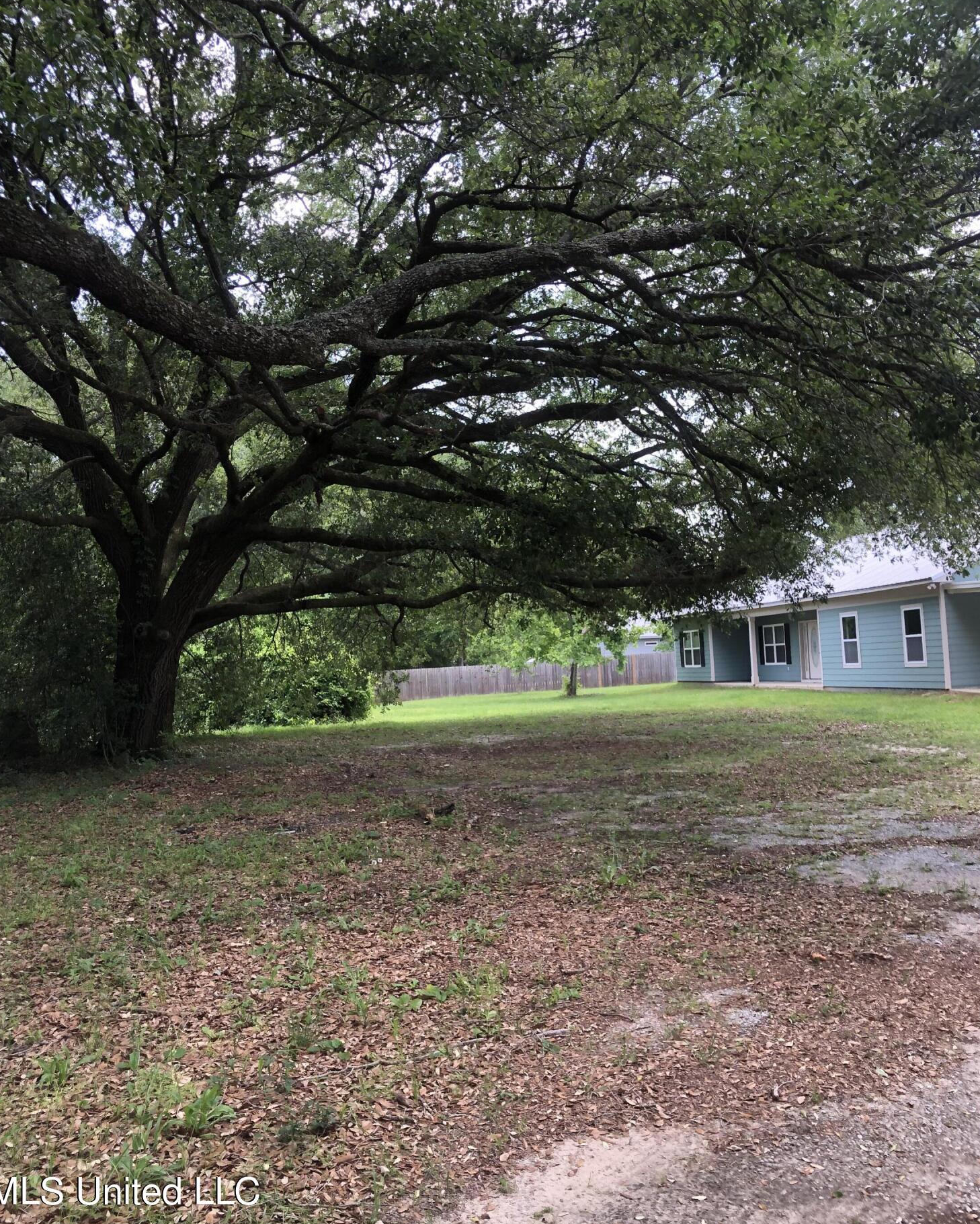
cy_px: 581
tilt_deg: +3.8
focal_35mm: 30
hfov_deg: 48.5
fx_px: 1087
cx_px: 488
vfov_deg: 58.7
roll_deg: +0.3
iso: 20
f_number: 1.8
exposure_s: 1/120
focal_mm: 3.99
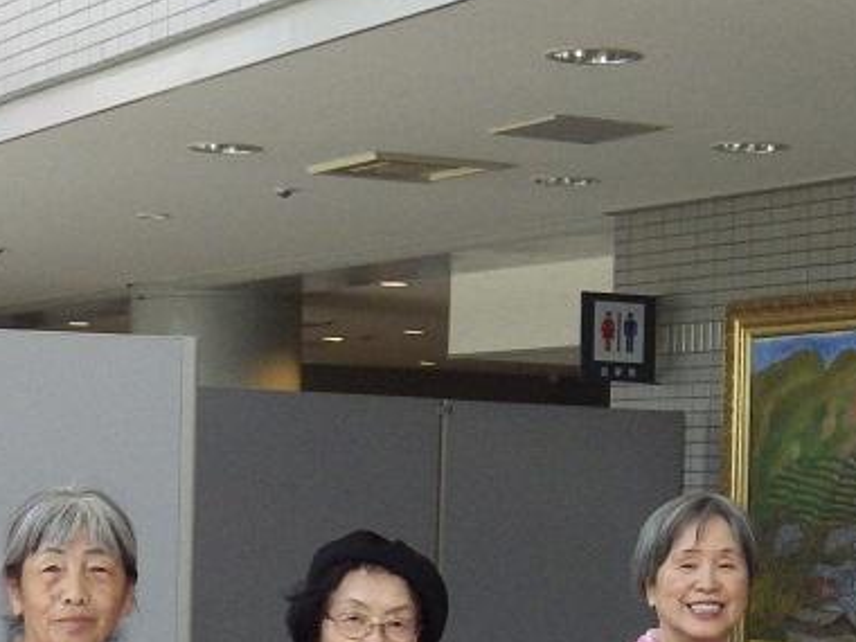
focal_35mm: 108
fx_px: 2671
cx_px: 430
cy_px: 809
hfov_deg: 18.2
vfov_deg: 13.3
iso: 500
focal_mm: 7.4
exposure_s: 1/50
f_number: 3.6
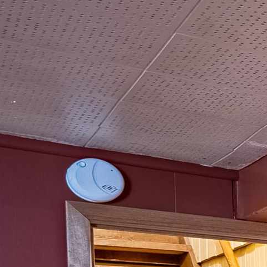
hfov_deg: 10.7
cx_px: 854
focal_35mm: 87
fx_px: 759
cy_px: 400
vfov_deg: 17.8
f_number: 8
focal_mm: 16
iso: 400
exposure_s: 1/15
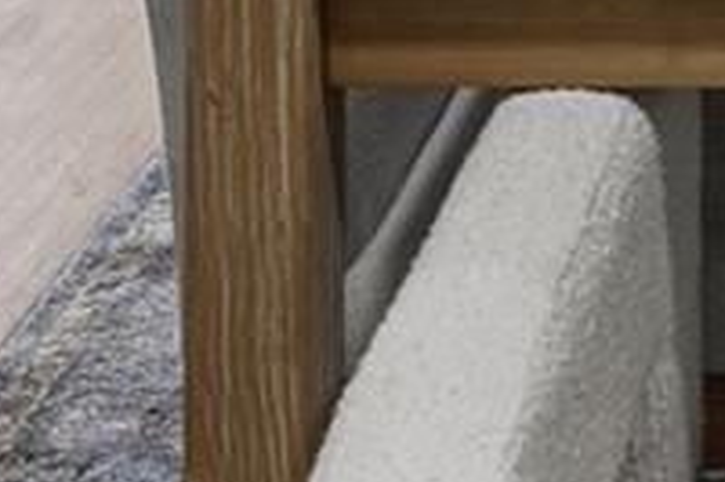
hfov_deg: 14.8
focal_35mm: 128
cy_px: -1064
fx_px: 2576
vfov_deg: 8.5
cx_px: 1102
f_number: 8
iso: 200
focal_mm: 16
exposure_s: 1/1.25
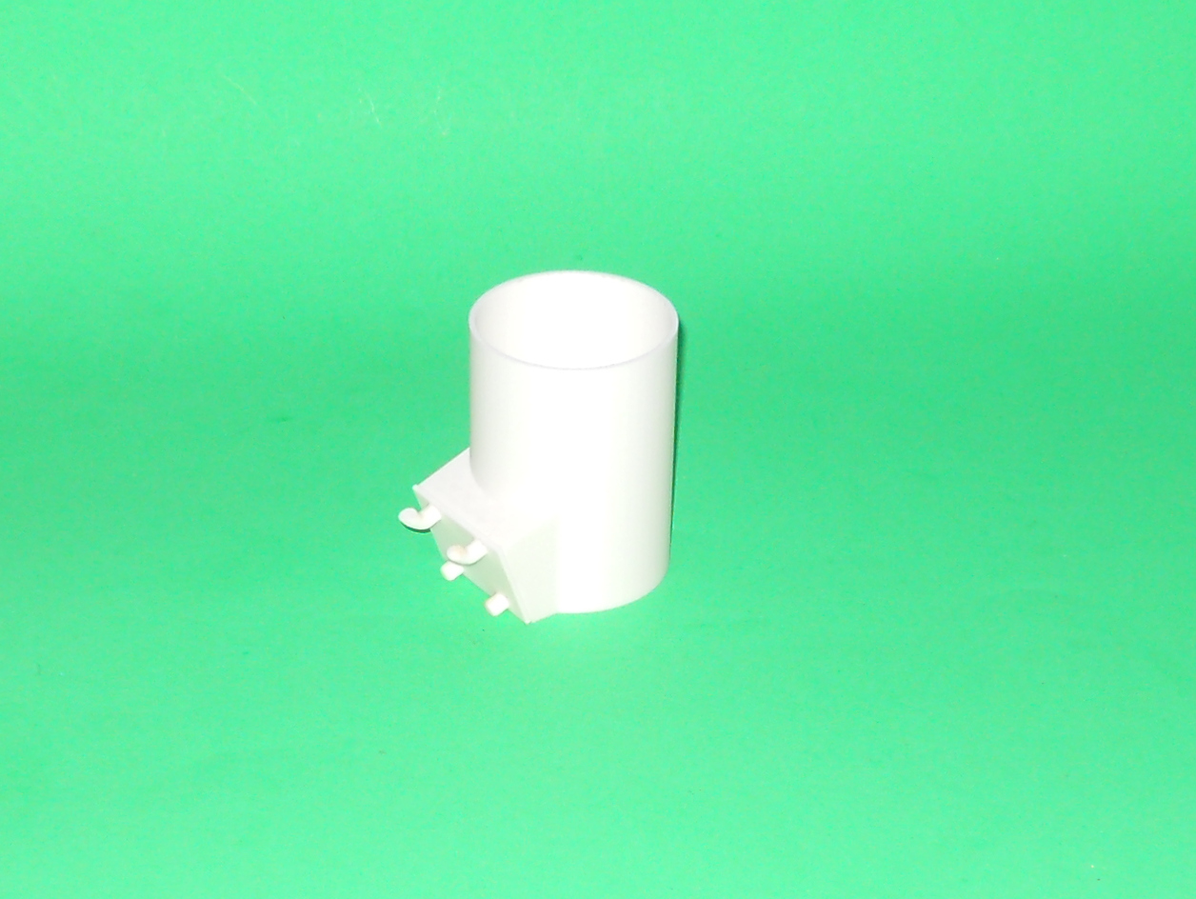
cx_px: 598
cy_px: 450
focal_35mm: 28
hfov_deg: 63.4
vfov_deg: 49.8
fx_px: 968
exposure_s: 1/25
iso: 100
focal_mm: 5
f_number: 2.7
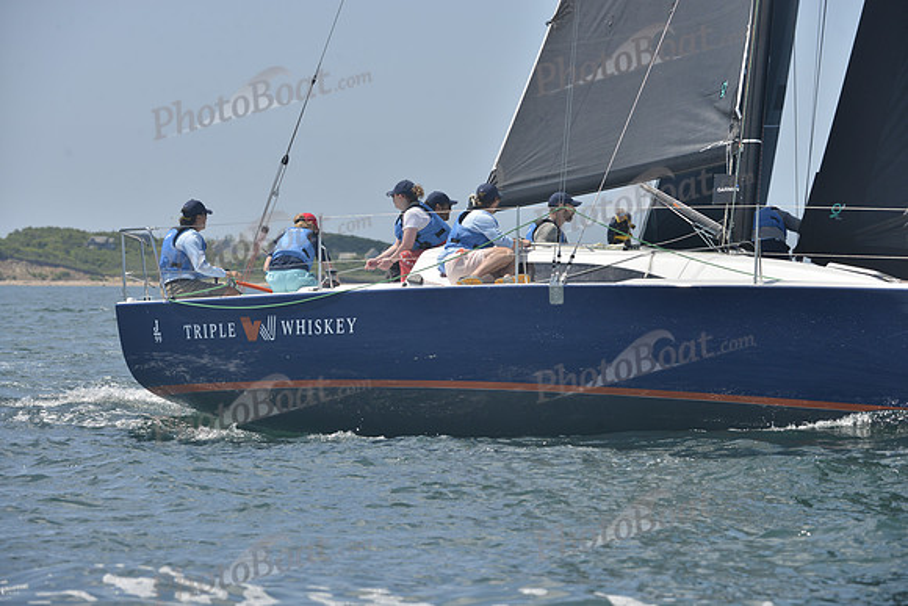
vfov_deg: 6.9
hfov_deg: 10.3
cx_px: 454
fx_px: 5045
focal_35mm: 200
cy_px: 303
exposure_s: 1/800
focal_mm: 200
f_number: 8
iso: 280
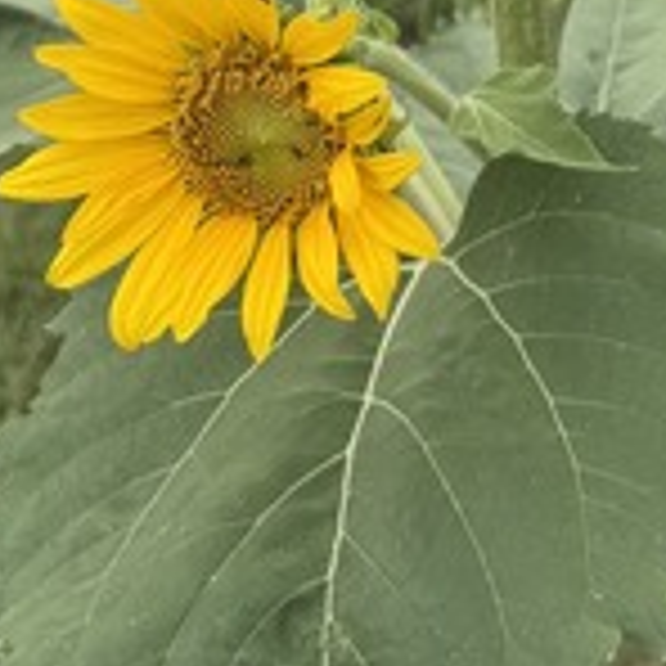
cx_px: 698
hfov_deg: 15.9
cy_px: -529
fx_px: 2329
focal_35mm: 107
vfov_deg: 14.4
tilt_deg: -15.3
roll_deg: +1.3
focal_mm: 6.76
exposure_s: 1/2833
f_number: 1.78
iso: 80
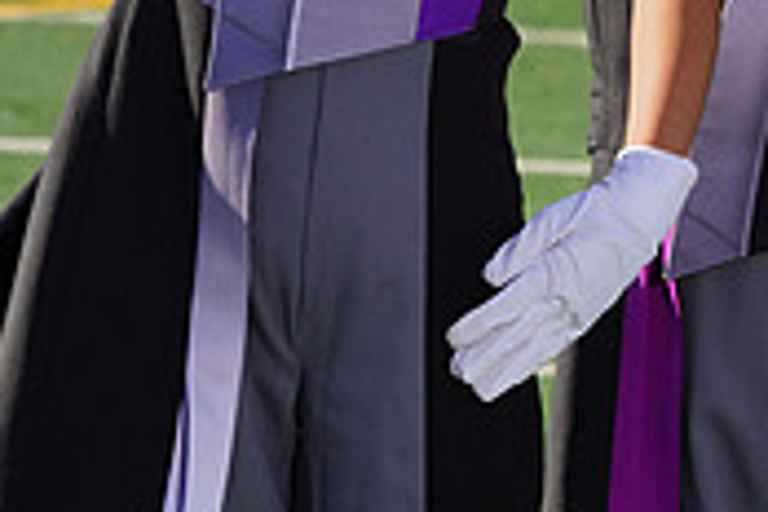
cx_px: 1086
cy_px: -307
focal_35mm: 622
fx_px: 13268
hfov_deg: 3.3
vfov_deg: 2.2
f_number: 10
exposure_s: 1/250
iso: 100
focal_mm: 187
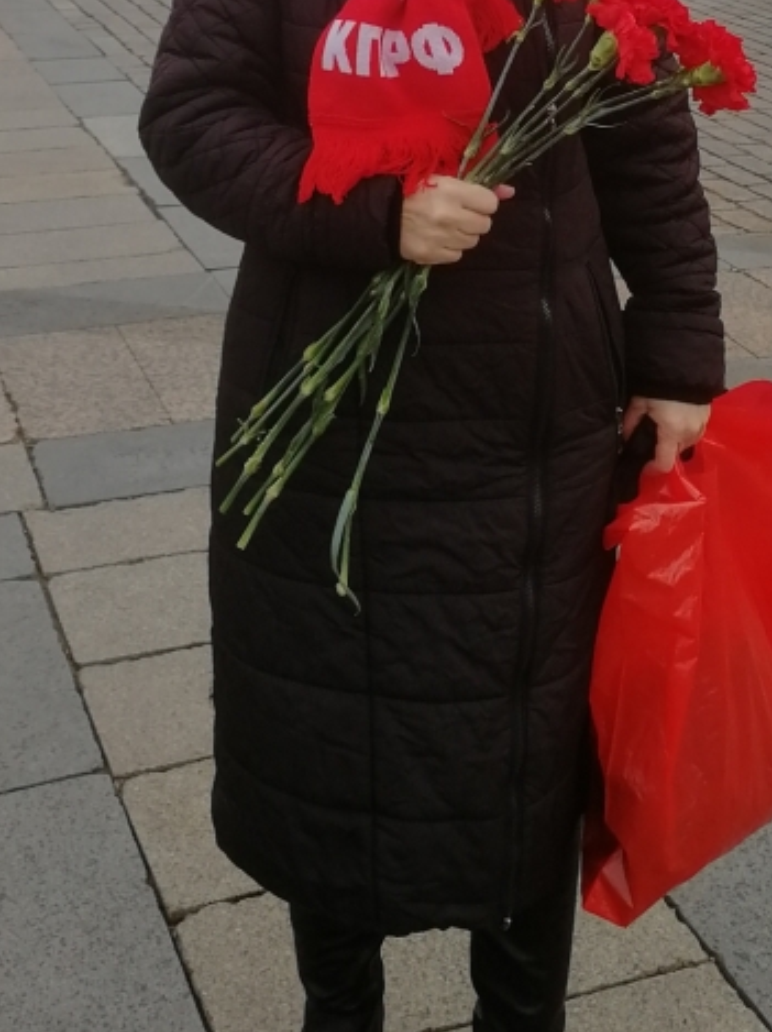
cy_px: -48
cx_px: 488
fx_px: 1757
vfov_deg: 30.0
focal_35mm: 59
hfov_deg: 24.7
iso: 50
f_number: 2.2
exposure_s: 1/325
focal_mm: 3.95
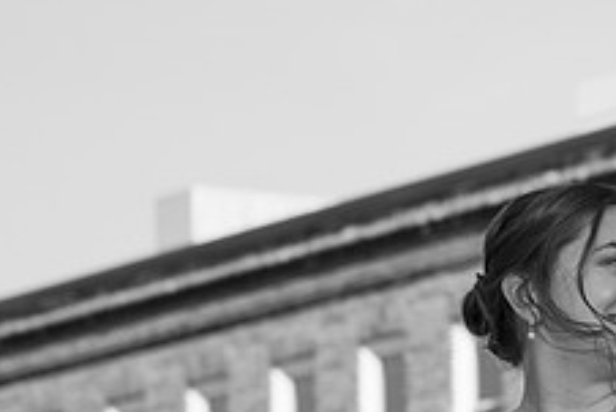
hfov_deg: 7.6
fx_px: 4606
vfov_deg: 5.1
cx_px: 687
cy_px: 413
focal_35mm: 269
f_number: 6.3
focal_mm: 105
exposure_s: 1/500
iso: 160
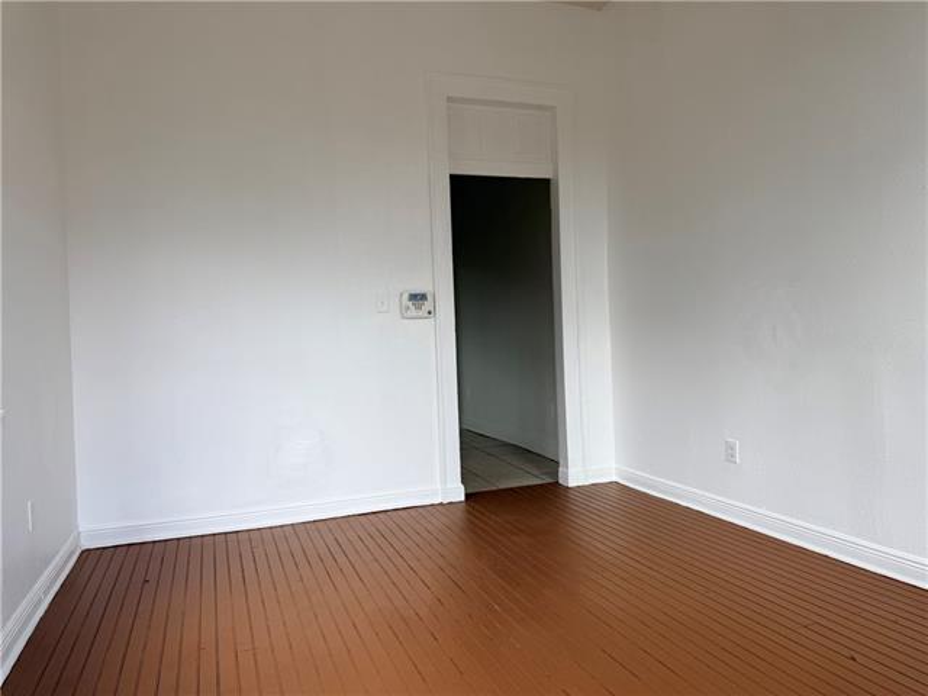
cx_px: 464
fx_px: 643
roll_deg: +1.4
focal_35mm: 24
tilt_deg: -2.3
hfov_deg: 71.6
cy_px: 348
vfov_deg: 56.8
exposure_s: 1/689
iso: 80
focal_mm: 6.76
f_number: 1.78
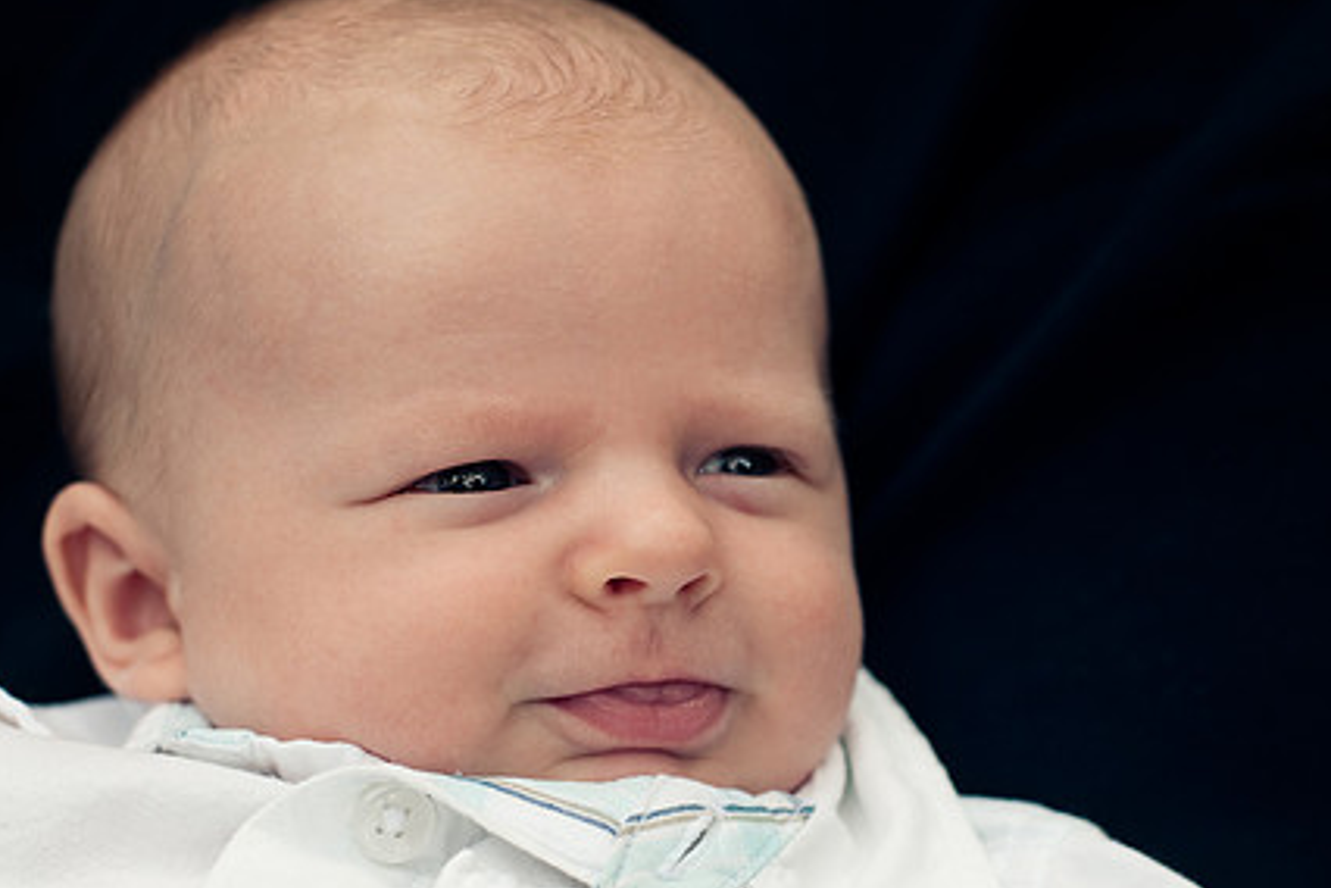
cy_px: 547
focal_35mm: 68
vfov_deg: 20.0
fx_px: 2514
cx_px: 769
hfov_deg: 29.6
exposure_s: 1/400
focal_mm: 50
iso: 200
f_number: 3.5
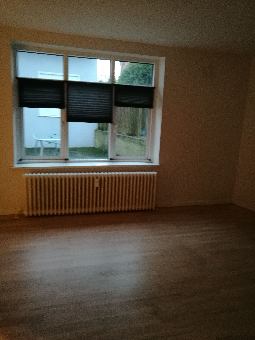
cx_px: 128
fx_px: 265
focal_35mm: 27
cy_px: 170
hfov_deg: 51.4
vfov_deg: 65.3
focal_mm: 4.5
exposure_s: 1/20
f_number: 2.2
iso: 500
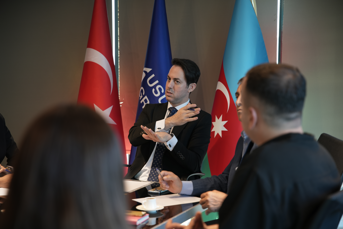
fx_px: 667
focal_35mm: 70
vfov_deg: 19.5
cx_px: 172
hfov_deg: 28.8
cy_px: 114
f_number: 2.8
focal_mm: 70
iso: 500
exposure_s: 1/125
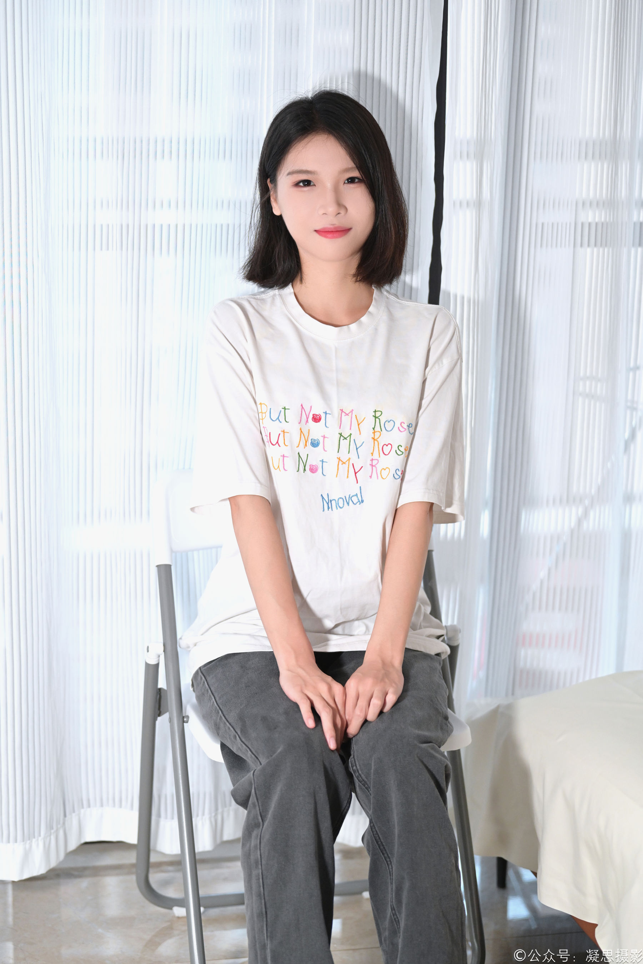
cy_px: 482
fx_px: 1822
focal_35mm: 68
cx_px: 322
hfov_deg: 20.0
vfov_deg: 29.7
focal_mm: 68
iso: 1800
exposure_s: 1/100
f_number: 2.5
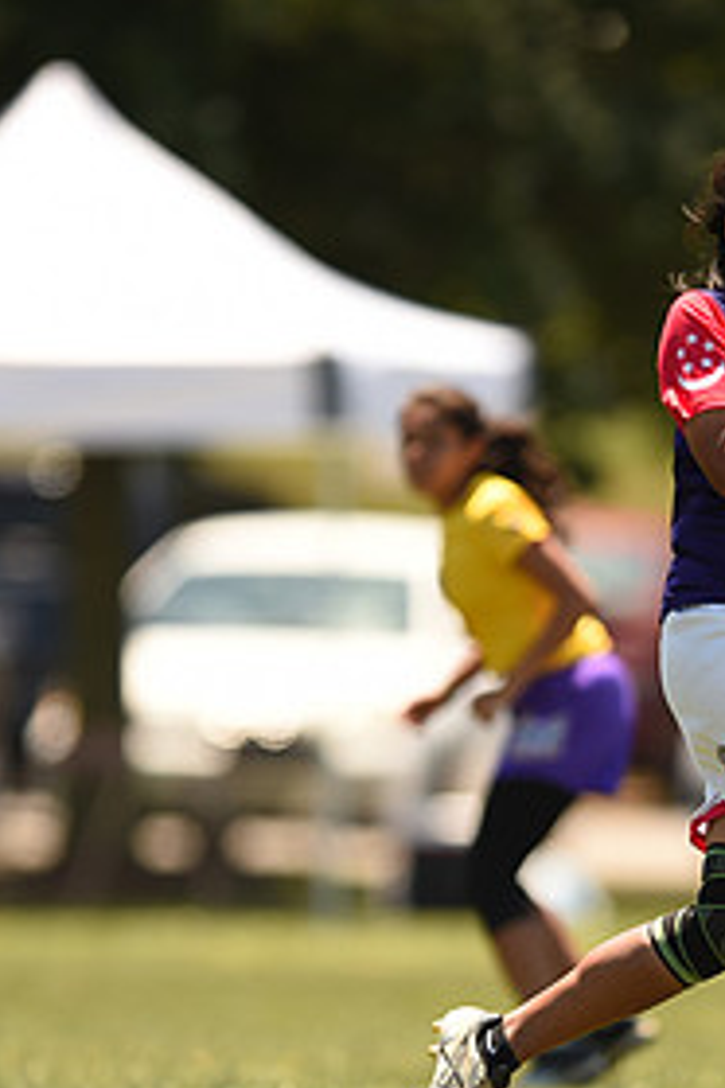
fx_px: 25101
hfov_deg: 1.7
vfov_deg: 2.5
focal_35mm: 831
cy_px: 704
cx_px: 596
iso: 100
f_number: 2.8
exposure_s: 1/1000
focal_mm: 400
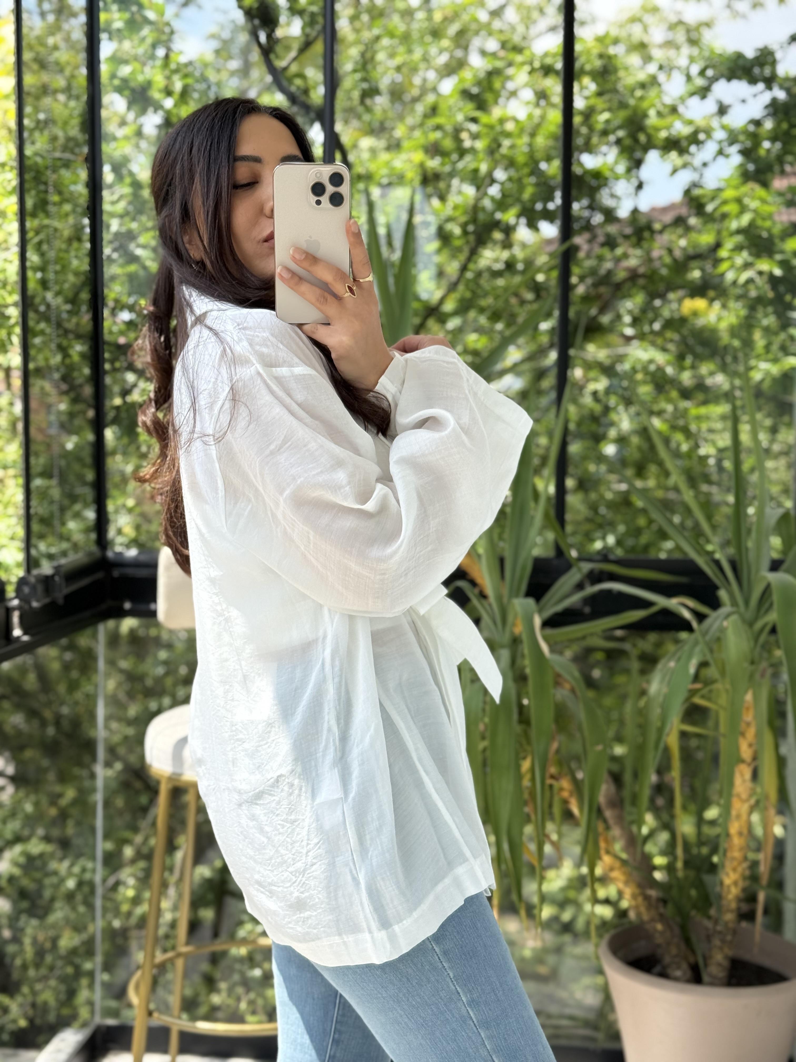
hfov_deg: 30.3
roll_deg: -1.9
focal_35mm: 48
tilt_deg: -21.4
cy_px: 531
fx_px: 1472
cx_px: 398
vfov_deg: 39.7
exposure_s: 1/895
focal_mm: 6.76
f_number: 1.78
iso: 100
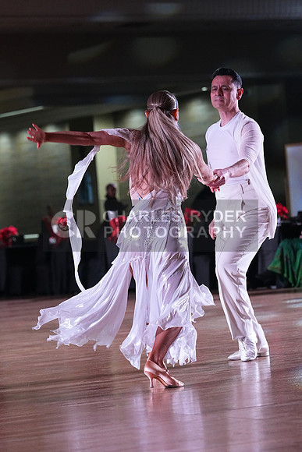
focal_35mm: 154
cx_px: 151
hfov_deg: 8.9
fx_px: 1937
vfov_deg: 13.3
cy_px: 226
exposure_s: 1/400
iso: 8000
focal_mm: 154
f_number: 5.6
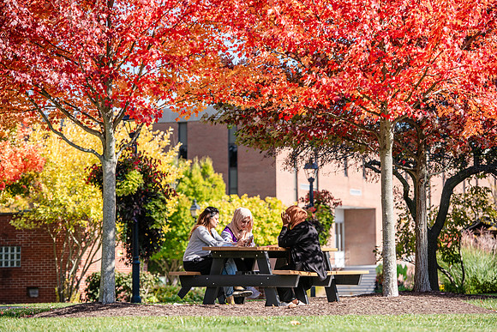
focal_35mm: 125
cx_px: 248
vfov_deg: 11.0
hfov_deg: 16.4
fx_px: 1726
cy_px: 166
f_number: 4
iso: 125
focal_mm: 125
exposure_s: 1/500
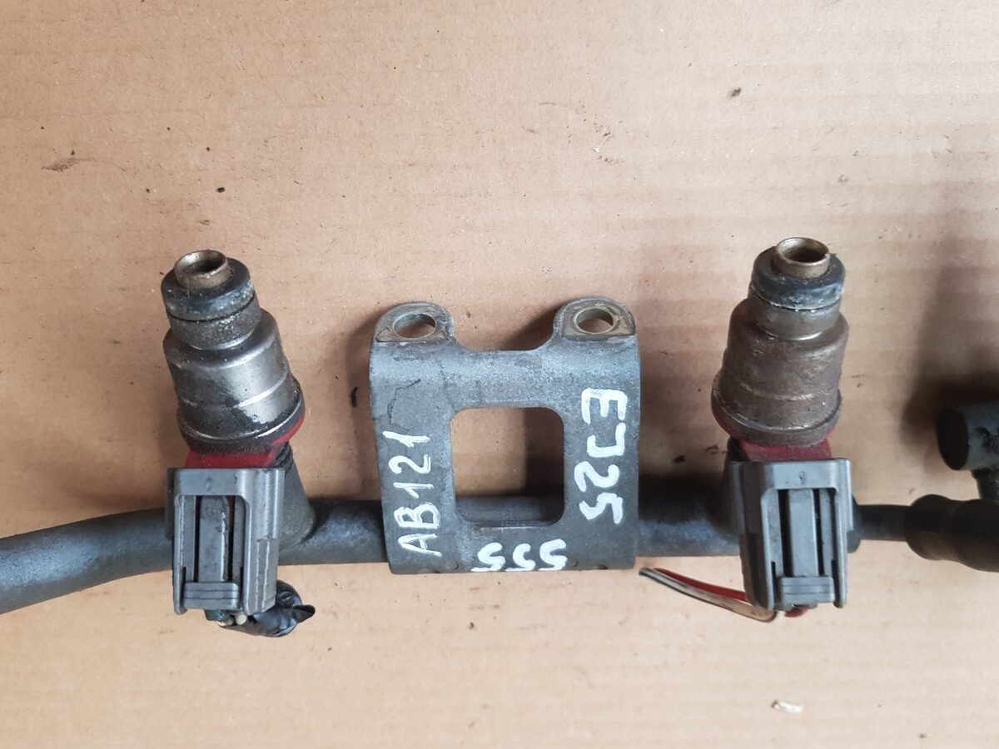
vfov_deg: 53.1
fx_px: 750
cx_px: 500
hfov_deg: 67.3
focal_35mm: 26
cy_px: 374
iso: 200
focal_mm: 4.2
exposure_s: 1/25
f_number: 1.7
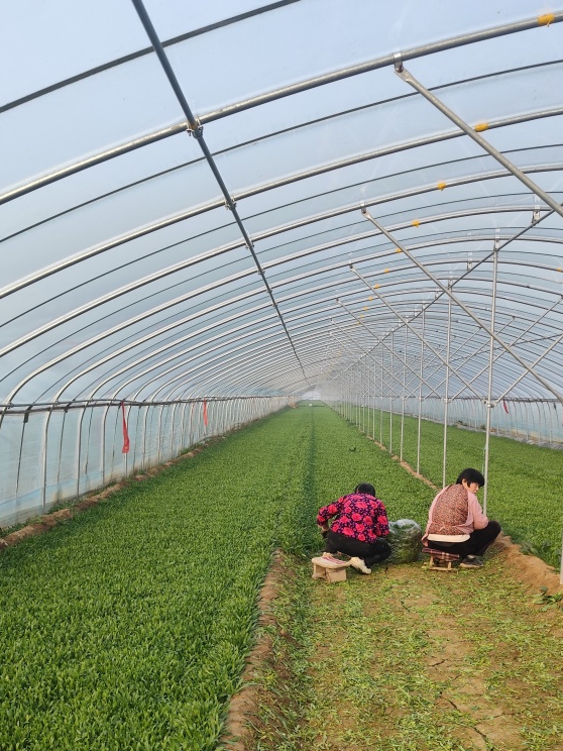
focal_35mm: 33
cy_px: 492
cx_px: 303
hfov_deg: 42.9
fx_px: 716
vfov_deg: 54.4
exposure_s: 1/271
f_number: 1.65
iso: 50
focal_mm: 6.19
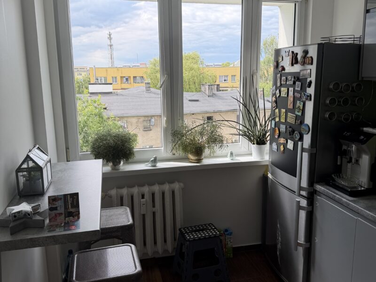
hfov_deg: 71.6
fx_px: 261
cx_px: 188
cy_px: 141
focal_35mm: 24
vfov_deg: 56.8
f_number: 1.78
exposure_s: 1/643
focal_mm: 6.76
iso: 80
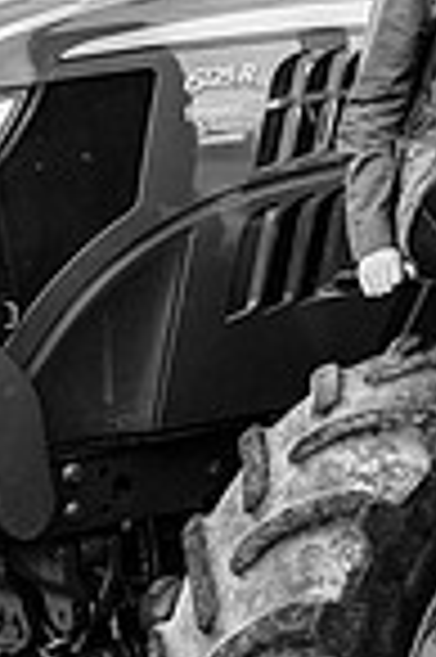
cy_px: 153
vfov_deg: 18.8
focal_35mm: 108
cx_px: 634
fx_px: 1967
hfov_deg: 12.1
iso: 200
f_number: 3.2
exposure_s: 1/640
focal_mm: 35
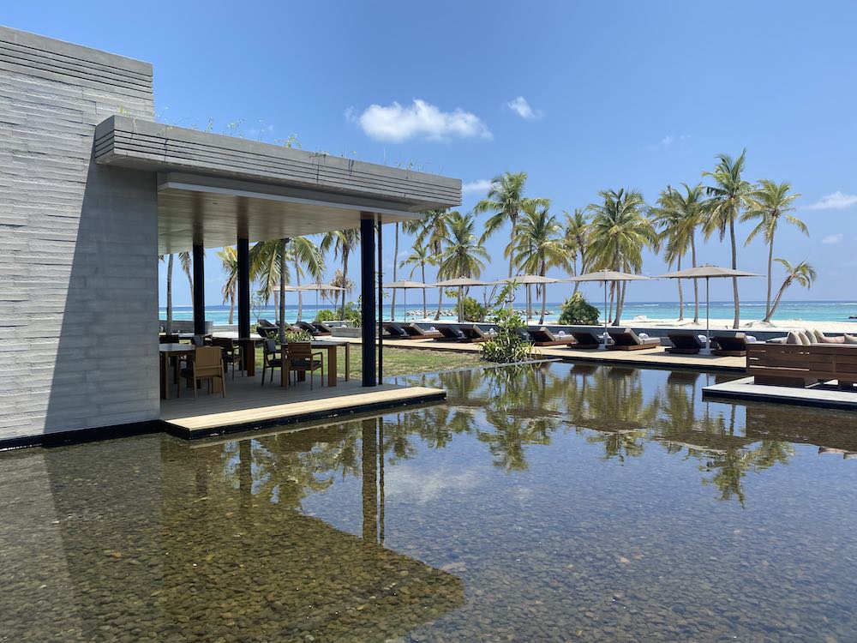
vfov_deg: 53.1
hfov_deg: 67.3
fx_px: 644
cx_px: 428
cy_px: 322
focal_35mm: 26
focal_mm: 4.25
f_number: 1.8
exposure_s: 1/2410
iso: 32
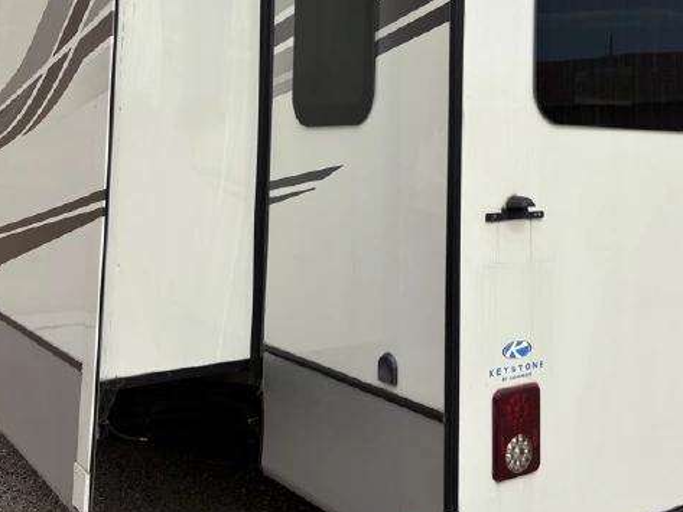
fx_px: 868
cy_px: 107
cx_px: 432
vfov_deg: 32.1
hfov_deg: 42.6
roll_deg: -0.8
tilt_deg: +5.0
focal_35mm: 44
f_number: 1.6
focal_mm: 5.96
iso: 50
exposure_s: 1/4608
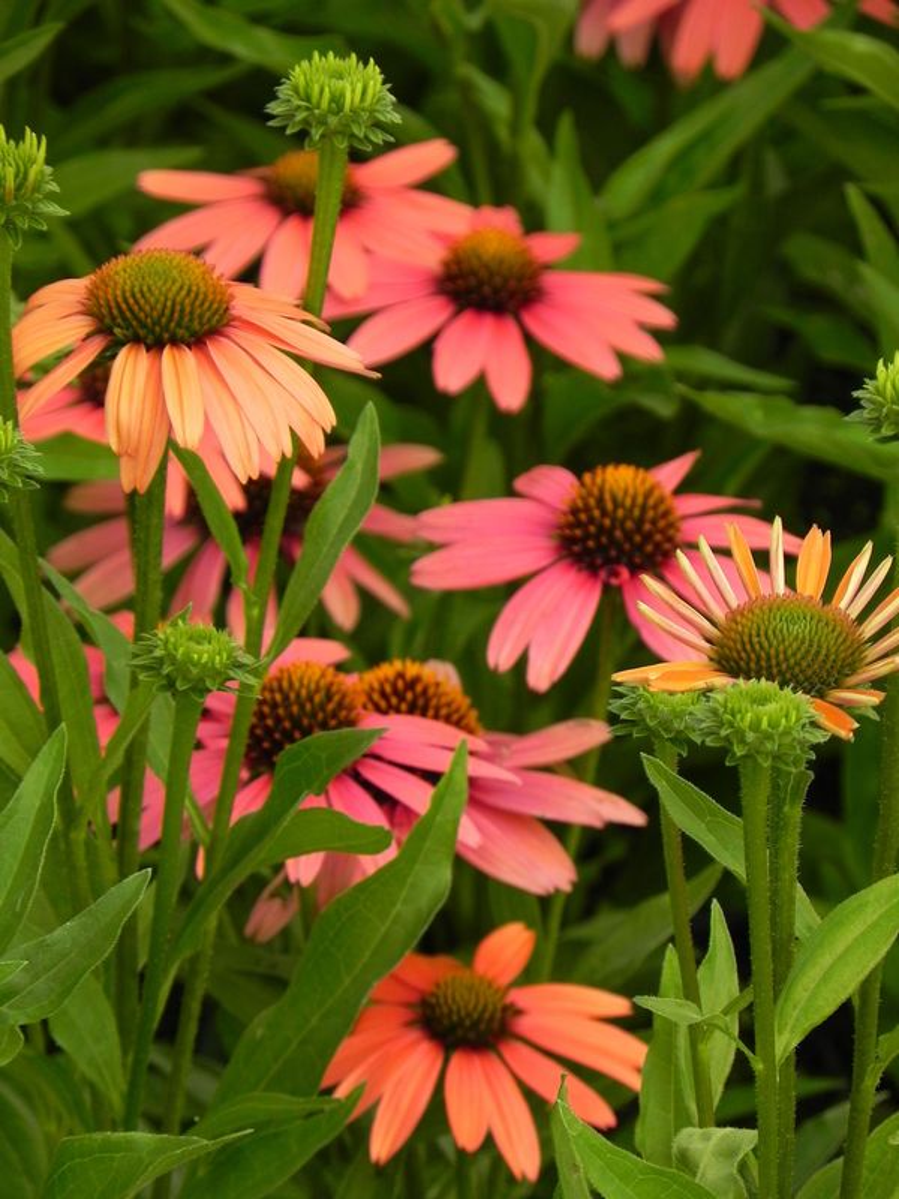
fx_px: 10077
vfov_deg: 6.8
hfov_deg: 5.1
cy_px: 600
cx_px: 450
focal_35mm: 291
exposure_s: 1/250
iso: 160
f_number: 5
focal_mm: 51.8
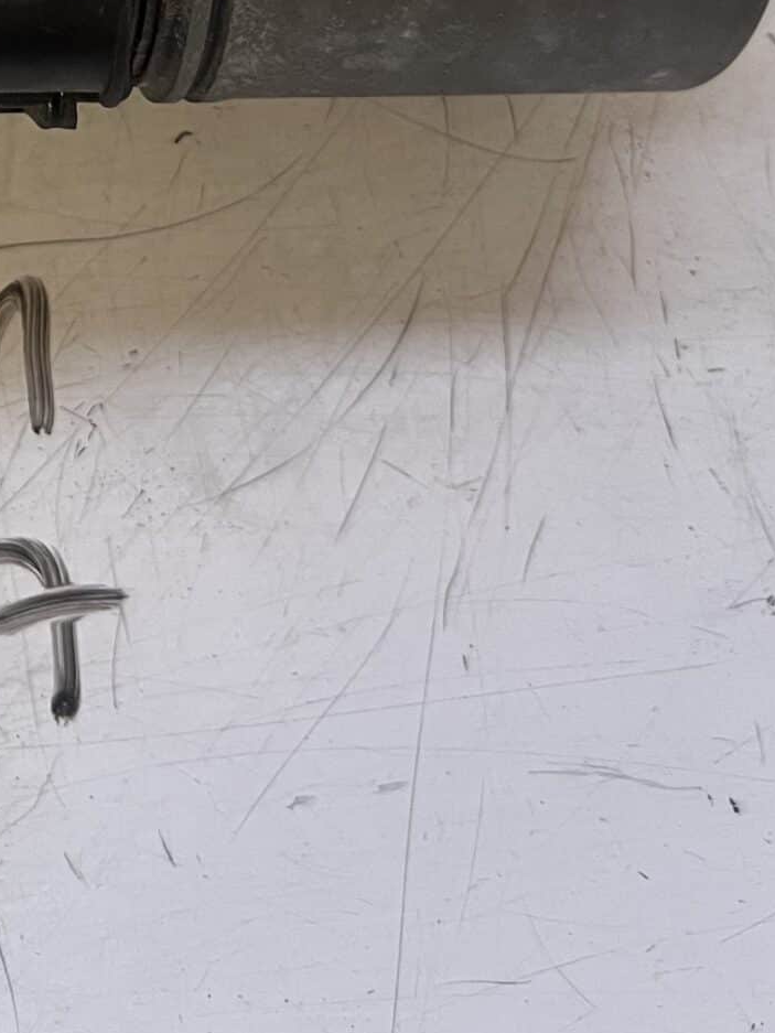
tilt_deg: -67.1
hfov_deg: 19.7
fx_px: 2119
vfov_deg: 25.1
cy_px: -159
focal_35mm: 71
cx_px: -121
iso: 125
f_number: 1.6
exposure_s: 1/82
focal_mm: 5.1
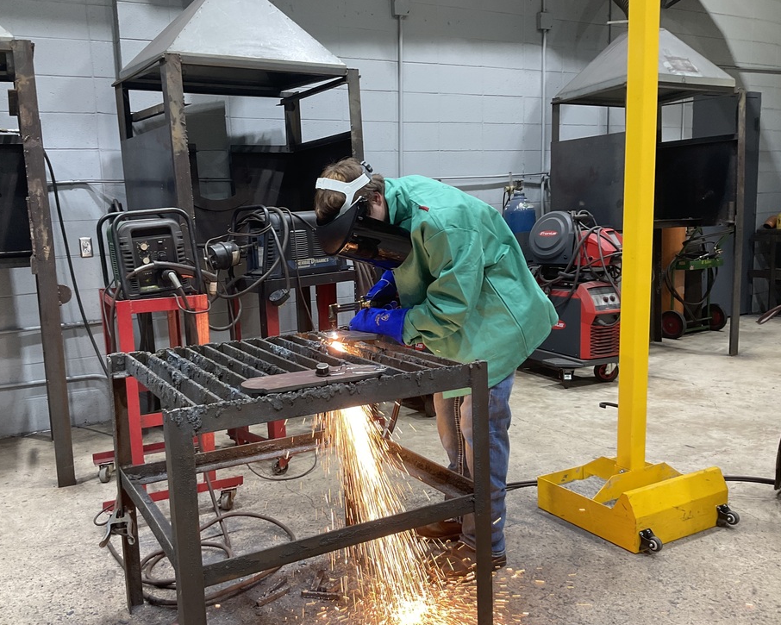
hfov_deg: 55.5
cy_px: 329
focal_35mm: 32
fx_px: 740
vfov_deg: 45.8
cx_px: 347
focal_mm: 3
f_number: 1.8
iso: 40
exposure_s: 1/60
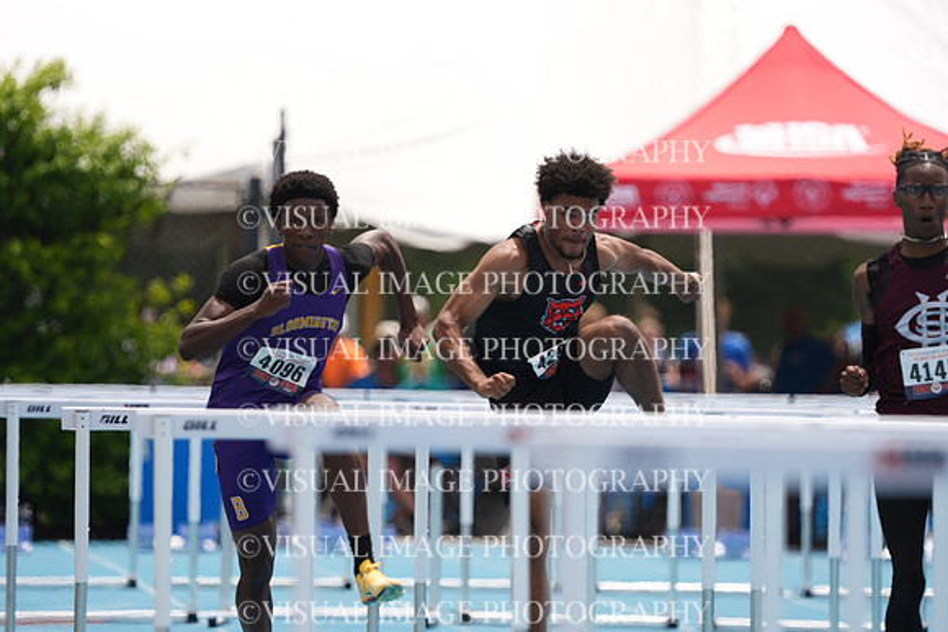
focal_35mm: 600
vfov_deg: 2.3
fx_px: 15803
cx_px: 474
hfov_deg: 3.4
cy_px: 316
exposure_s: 1/2500
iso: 500
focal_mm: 600
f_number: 6.3
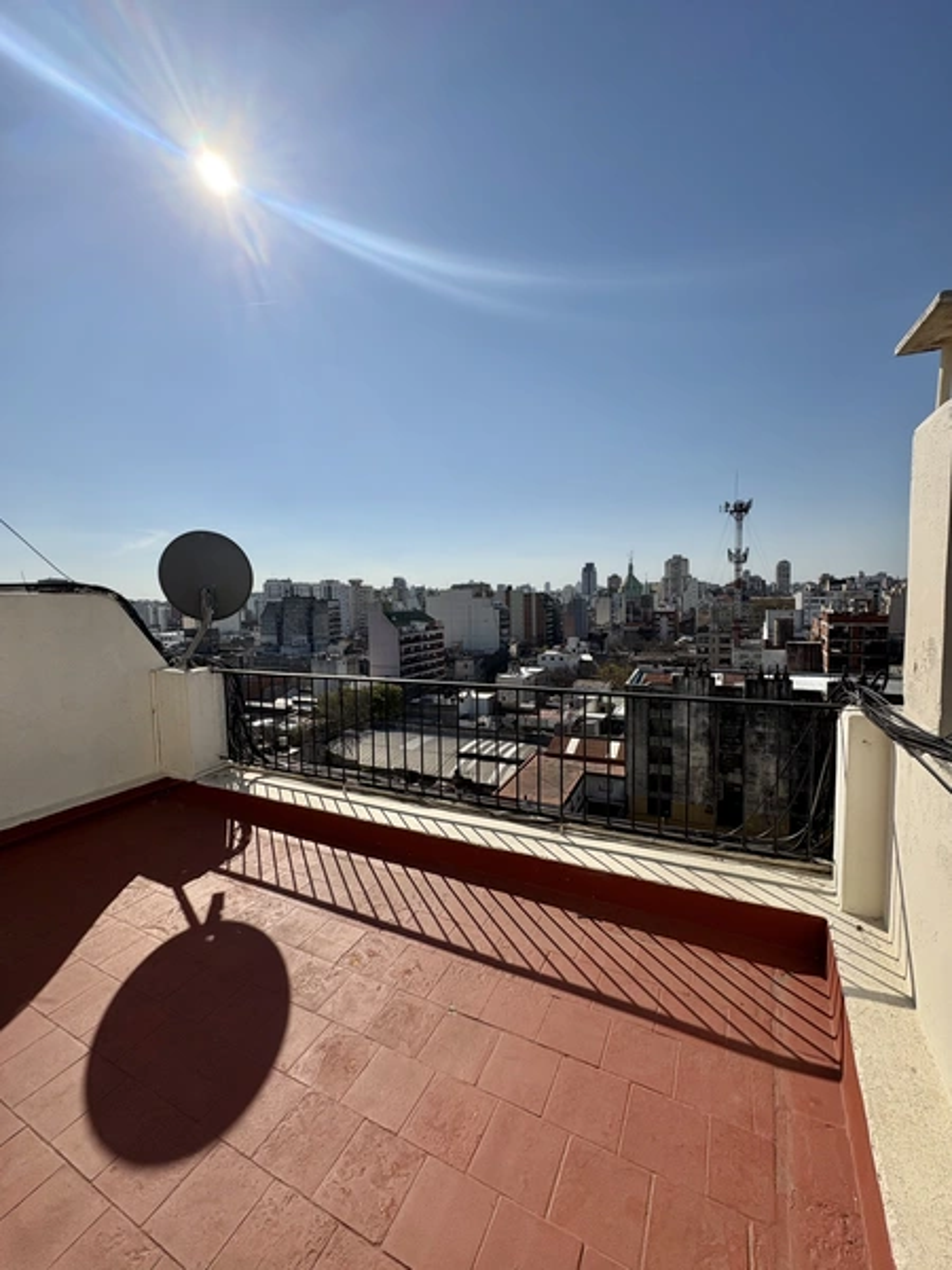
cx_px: 476
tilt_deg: -4.4
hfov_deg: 85.7
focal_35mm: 14
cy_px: 635
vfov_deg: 102.1
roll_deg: +1.5
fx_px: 513
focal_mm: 2.22
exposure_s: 1/4132
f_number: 2.2
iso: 50
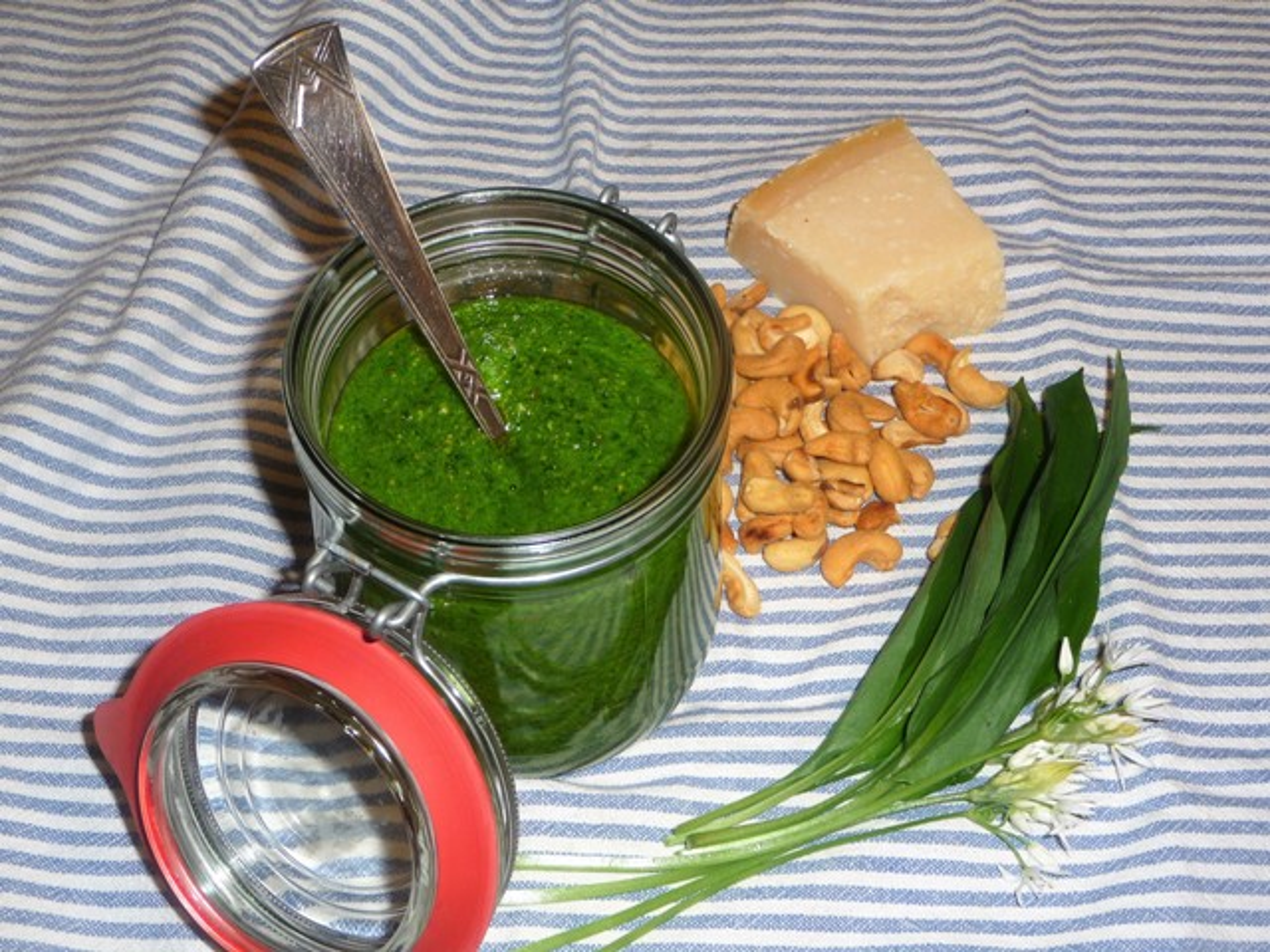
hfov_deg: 42.1
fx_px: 1651
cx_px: 635
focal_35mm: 45
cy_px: 476
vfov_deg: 32.2
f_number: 4.1
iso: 100
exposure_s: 1/30
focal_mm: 7.6
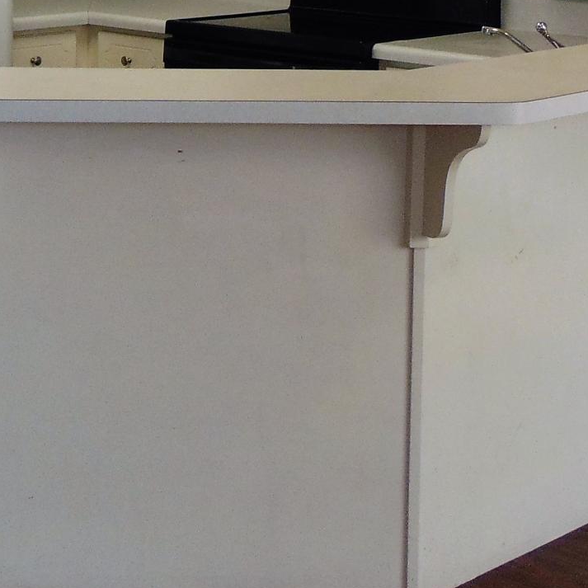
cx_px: 178
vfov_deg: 18.1
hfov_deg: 18.6
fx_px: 1787
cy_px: -45
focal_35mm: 93
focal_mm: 4.5
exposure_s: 1/30
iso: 100
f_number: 3
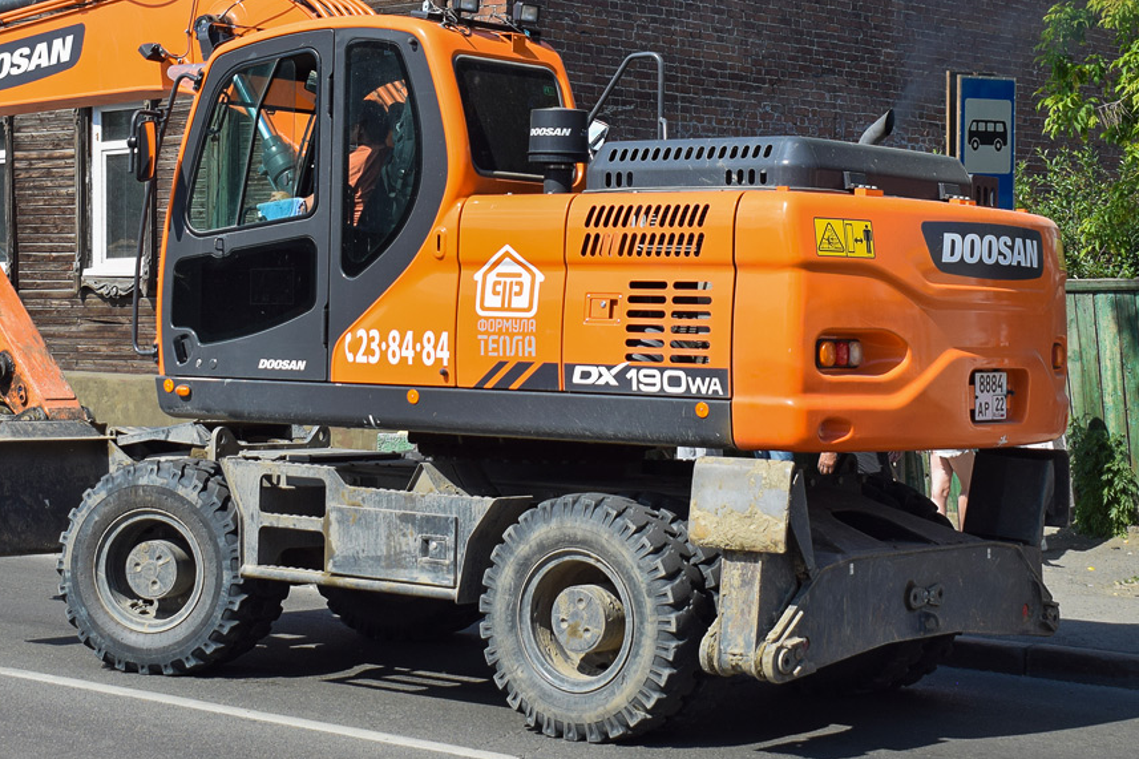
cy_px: 263
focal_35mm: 63
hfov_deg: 31.8
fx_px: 1993
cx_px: 427
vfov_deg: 21.5
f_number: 5.6
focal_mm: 30
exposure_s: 1/800
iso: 200
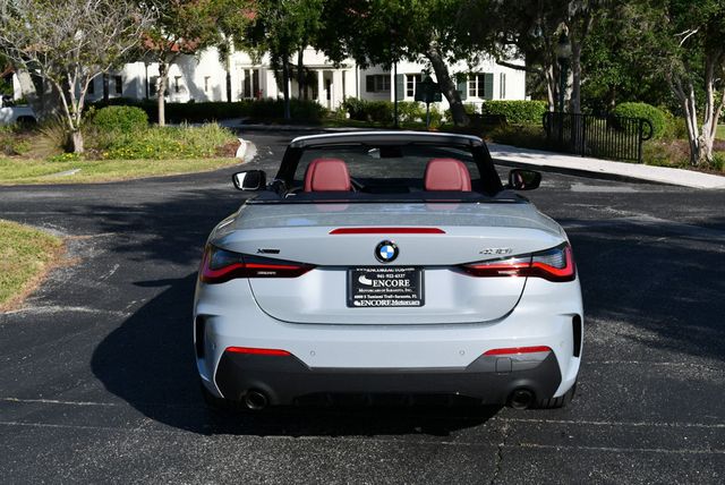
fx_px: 1048
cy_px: 242
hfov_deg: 38.2
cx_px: 362
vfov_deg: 26.0
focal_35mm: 52
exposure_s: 1/250
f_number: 8
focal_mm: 26
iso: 100
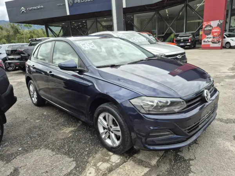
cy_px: 88
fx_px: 156
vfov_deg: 58.9
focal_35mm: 23
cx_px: 118
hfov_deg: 73.9
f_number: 1.8
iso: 25
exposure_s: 1/758
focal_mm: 5.4
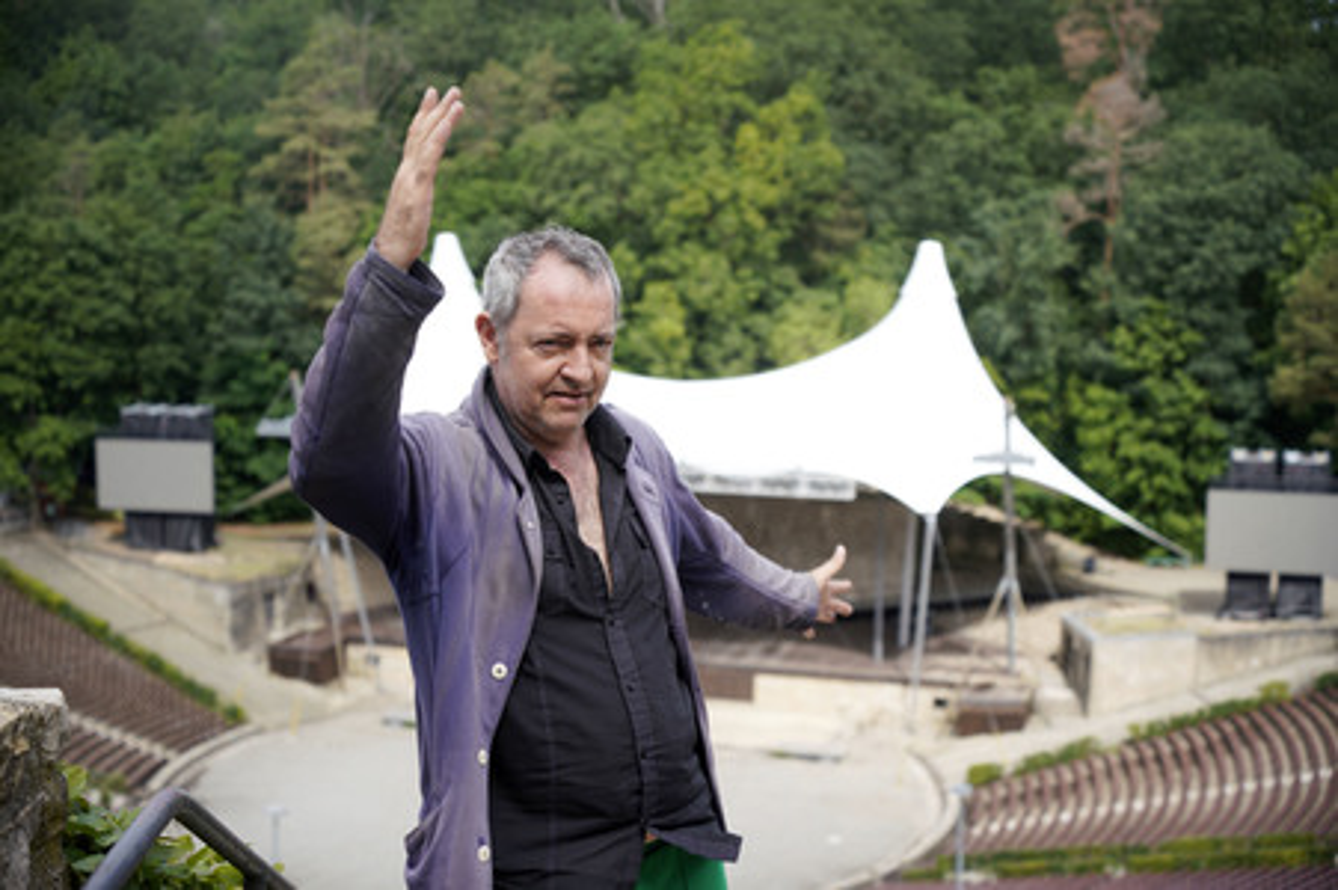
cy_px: 445
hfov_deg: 36.9
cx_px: 669
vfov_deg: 25.0
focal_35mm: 54
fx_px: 2005
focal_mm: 54
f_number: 4
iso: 100
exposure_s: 1/400
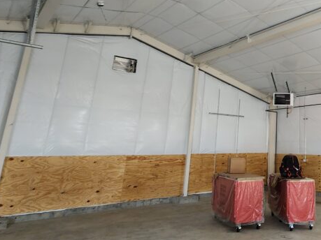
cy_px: 75
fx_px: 269
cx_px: 295
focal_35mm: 29
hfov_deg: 53.2
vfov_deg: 47.2
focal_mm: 2.2
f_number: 2.2
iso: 125
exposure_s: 1/60
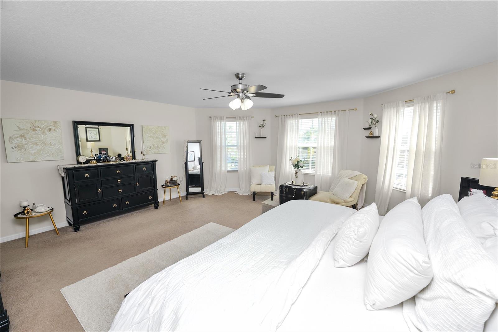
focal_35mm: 14
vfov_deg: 81.2
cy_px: 166
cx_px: 249
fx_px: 194
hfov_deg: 104.3
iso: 250
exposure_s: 1/60
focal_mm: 14
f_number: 6.3
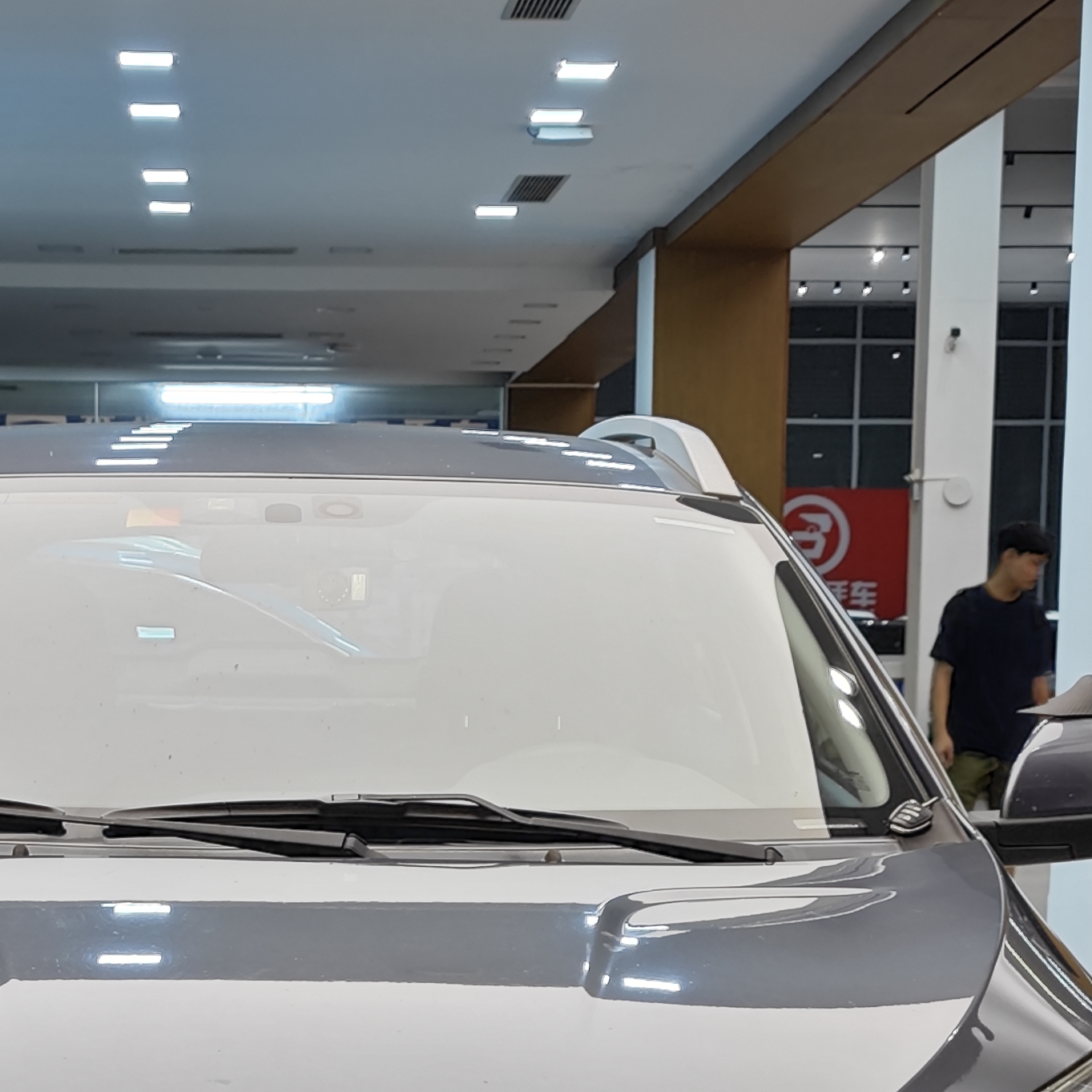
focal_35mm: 93
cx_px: 282
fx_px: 3319
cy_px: 1106
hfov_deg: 18.6
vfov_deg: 18.2
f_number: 1.9
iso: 160
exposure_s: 1/100
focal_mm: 8.7
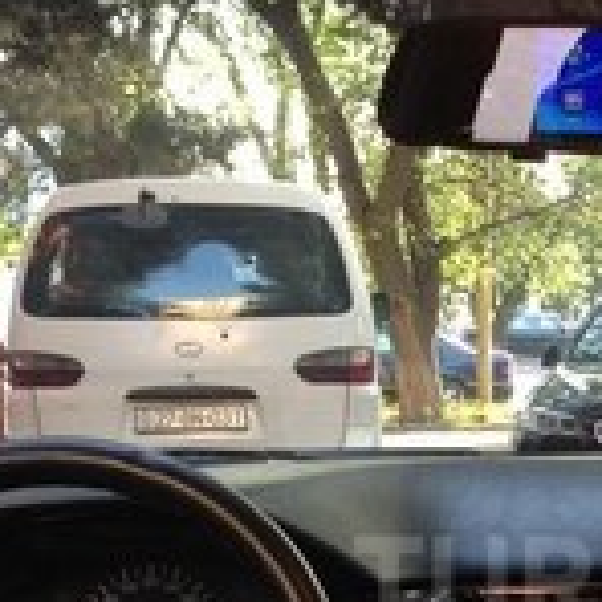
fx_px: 1928
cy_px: 582
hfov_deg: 17.2
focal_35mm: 98
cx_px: 667
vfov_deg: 17.4
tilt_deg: -6.5
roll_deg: -0.6
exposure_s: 1/24
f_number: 2.4
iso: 50
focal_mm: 4.12
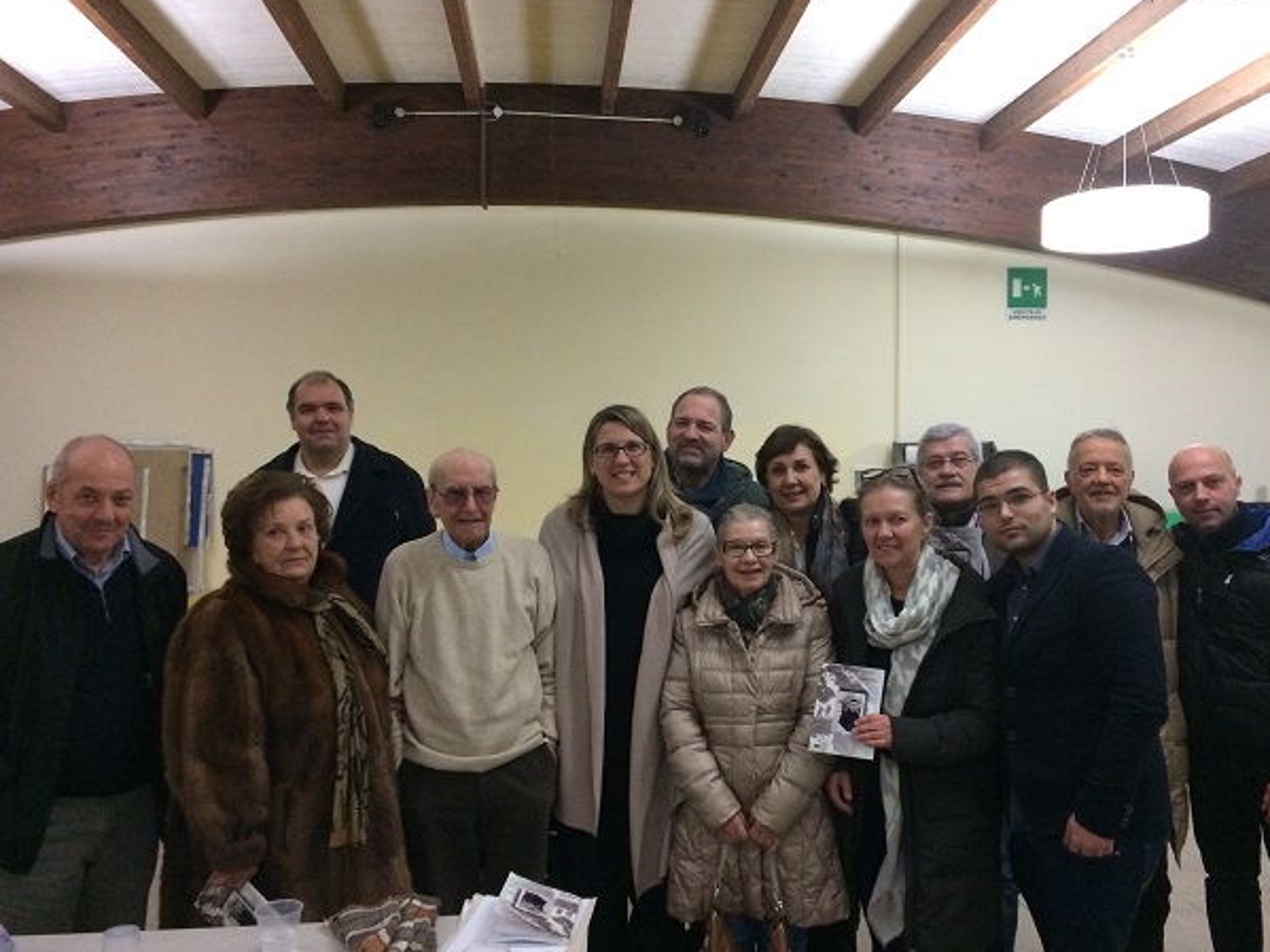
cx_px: 676
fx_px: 1137
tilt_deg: -0.8
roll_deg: +0.7
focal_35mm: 31
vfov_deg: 45.4
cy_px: 481
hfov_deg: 58.3
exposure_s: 1/25
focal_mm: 4.15
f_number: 2.2
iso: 250
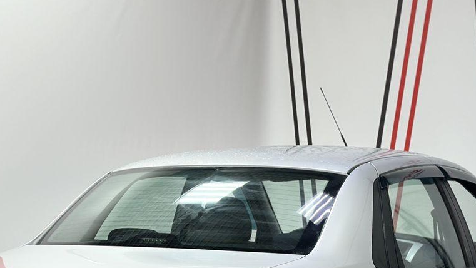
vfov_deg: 12.0
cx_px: 233
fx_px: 1249
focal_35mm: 99
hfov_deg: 21.6
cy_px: 324
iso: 80
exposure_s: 1/100
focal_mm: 6.86
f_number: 1.78
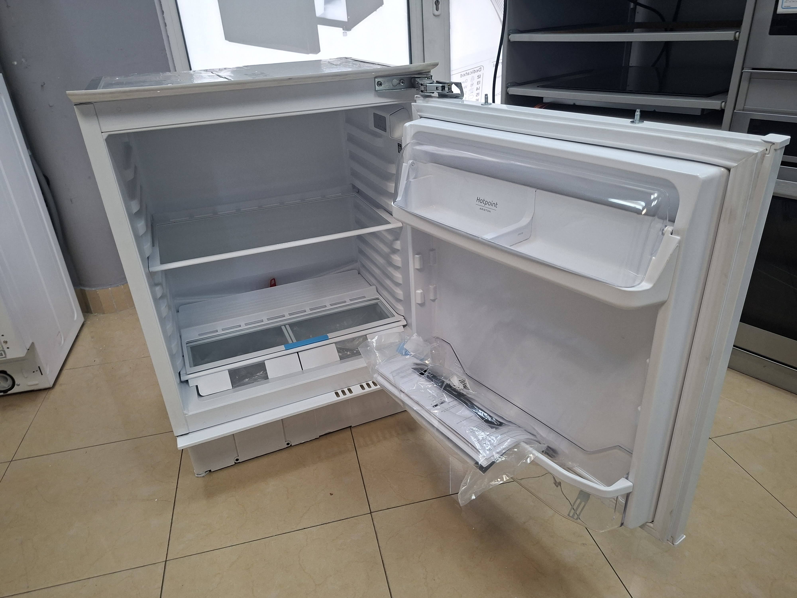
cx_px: 398
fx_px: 530
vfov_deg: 58.9
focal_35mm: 23
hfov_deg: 73.9
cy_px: 299
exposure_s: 1/100
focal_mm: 5.54
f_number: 1.8
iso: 160
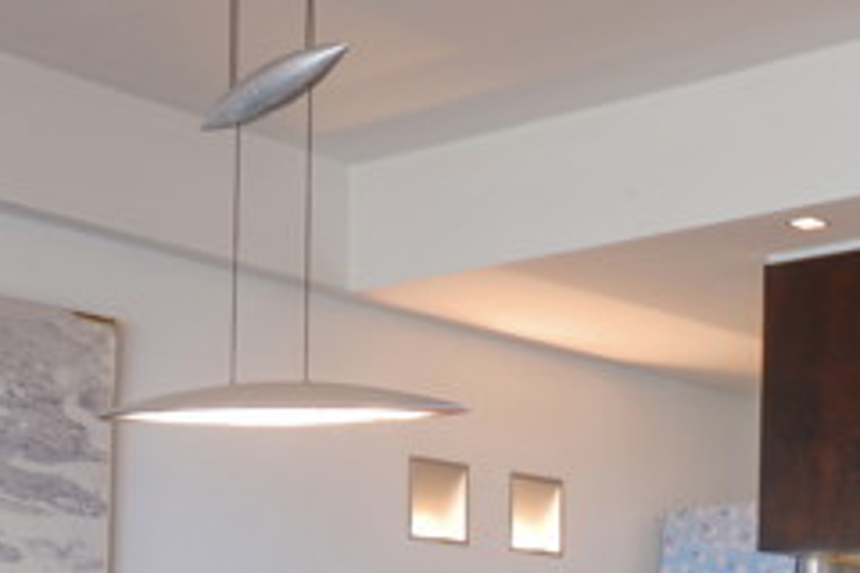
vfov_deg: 16.3
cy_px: 695
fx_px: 1911
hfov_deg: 24.4
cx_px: 817
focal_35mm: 80
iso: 200
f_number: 4
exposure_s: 1/50
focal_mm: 21.1
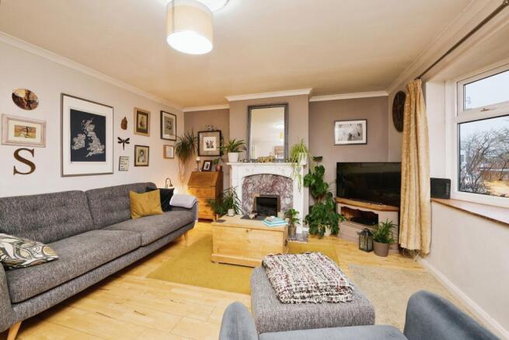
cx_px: 254
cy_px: 170
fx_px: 212
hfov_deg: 100.4
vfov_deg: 77.4
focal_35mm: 15
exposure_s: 1/3
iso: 320
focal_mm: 15
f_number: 9
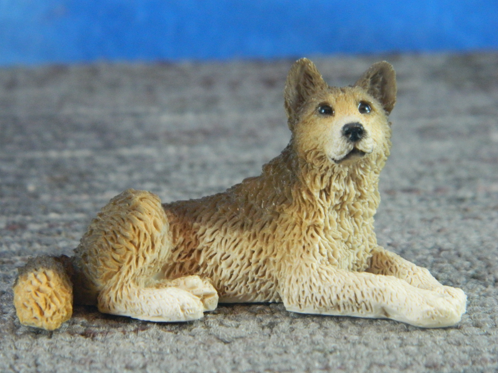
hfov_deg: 13.1
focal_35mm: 151
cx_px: 248
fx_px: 2173
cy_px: 186
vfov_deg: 9.8
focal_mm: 27
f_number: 4.9
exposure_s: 1/15
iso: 400
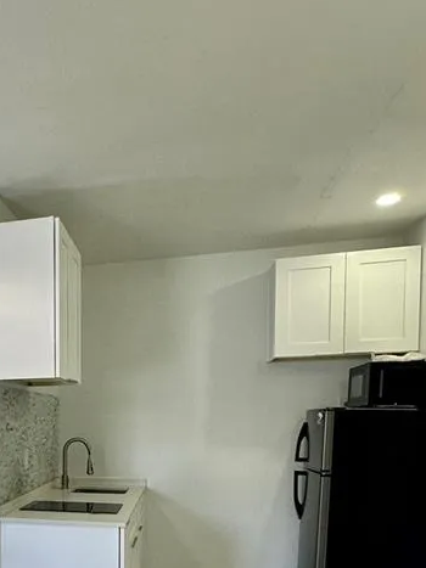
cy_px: 456
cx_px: -19
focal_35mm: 36
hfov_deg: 35.1
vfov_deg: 48.4
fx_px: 591
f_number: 2.2
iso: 160
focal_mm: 2.22
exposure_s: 1/120
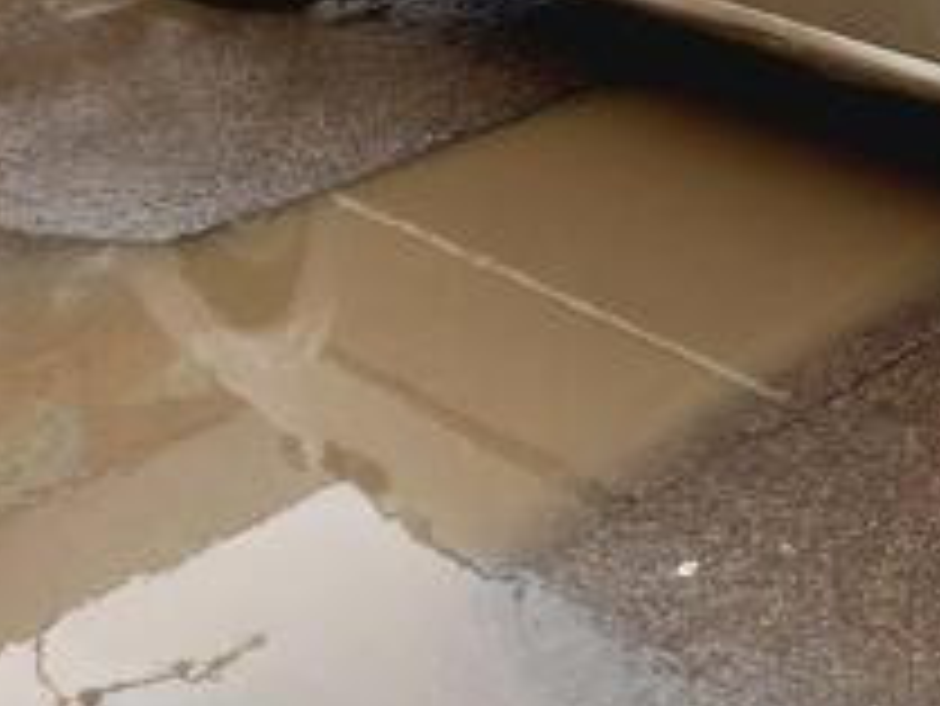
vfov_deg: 17.7
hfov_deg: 22.4
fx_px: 2119
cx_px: 1214
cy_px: -223
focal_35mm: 78
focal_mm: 4.6
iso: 25
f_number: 1.8
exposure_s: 1/100
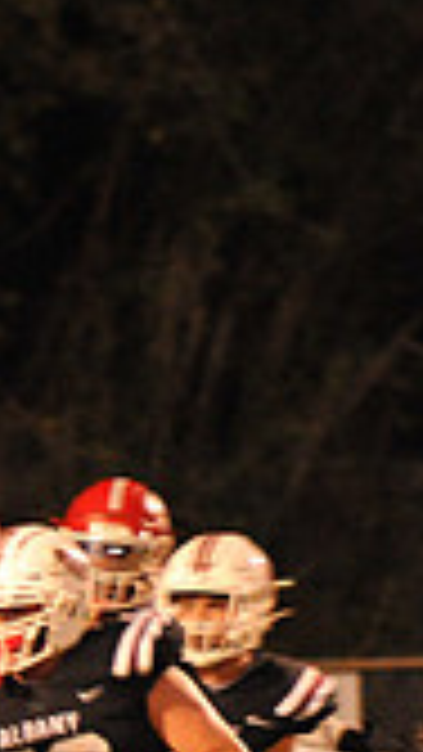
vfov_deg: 3.0
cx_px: -788
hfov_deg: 1.7
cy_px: 779
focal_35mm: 728
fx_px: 14509
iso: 5000
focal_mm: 200
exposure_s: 1/160
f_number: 5
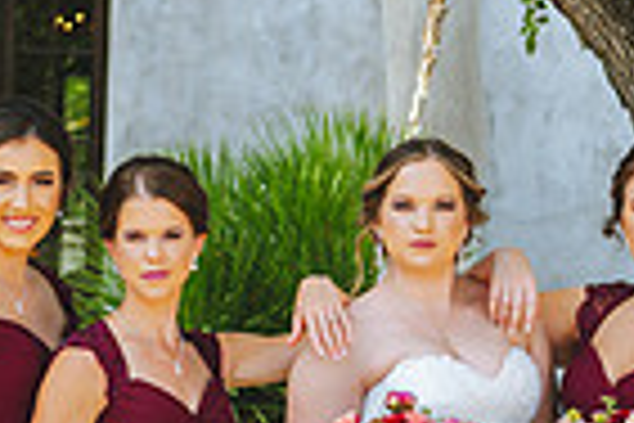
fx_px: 2888
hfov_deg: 12.5
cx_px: 360
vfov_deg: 8.3
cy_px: 405
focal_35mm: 164
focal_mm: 40
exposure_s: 1/800
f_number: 2.8
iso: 160
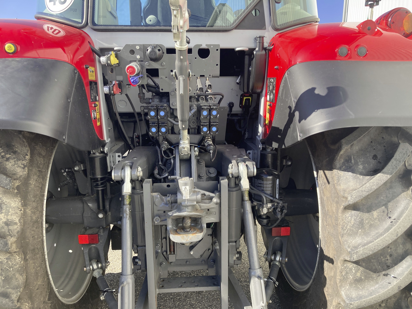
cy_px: 154
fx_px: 333
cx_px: 206
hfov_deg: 63.4
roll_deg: -2.2
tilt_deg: -15.8
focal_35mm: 28
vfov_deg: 49.7
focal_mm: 3.99
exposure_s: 1/521
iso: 20
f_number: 1.8
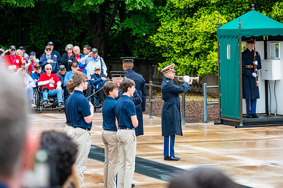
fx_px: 1335
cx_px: 139
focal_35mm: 170
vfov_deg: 8.1
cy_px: 90
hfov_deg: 12.1
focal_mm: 160
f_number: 6.3
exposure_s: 1/100
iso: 320
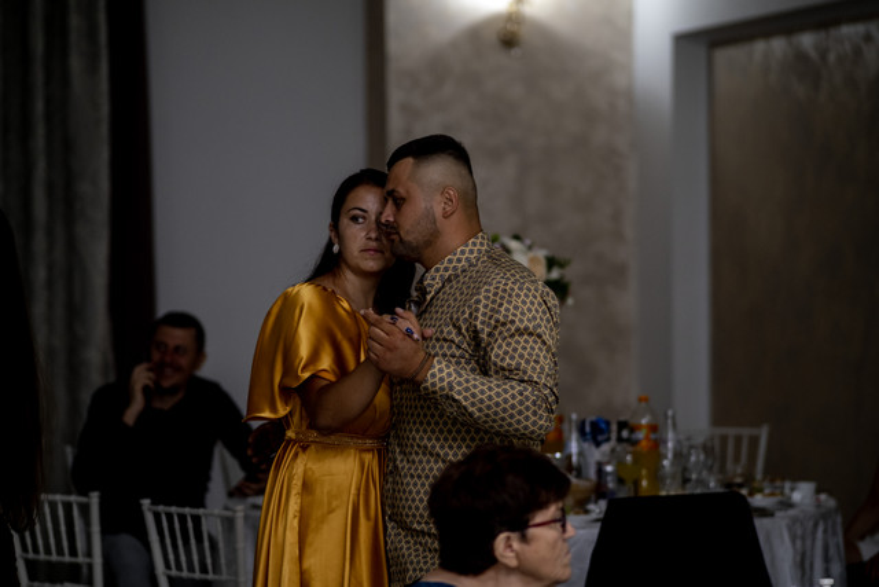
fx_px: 3126
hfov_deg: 16.0
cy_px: 294
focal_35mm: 128
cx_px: 440
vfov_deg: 10.7
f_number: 1.8
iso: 1000
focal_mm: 85
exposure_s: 1/200
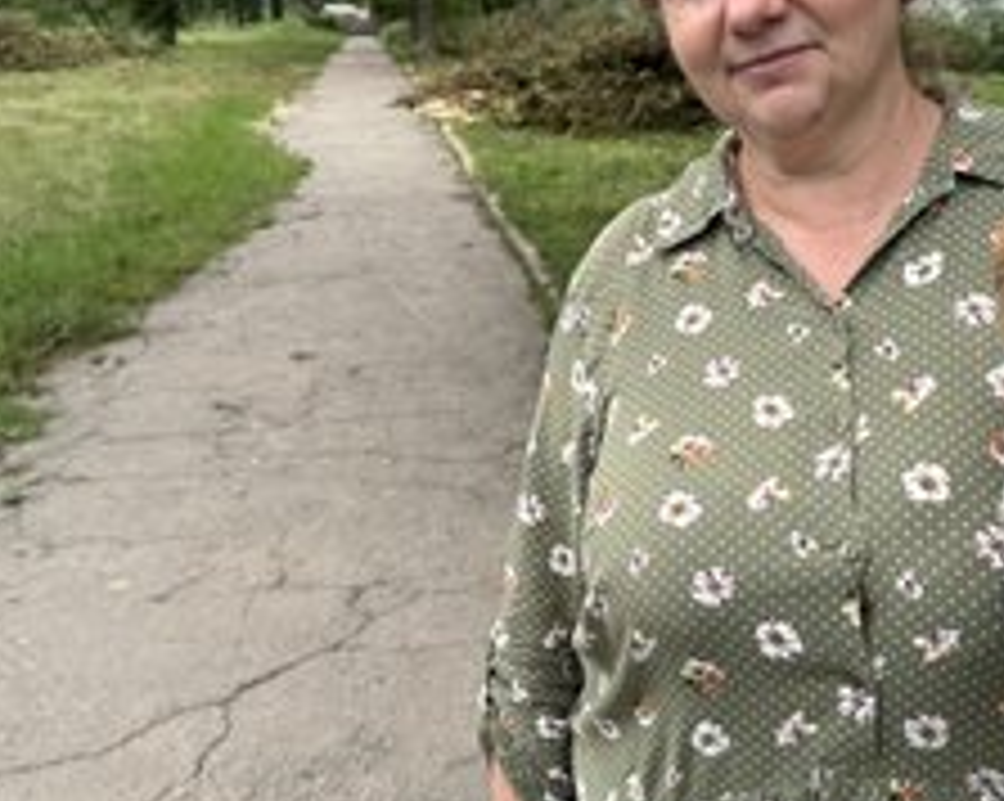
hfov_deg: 43.7
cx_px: 576
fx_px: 1247
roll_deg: +0.3
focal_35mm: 42
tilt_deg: -13.7
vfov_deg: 35.5
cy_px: 310
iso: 80
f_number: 1.78
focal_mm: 6.76
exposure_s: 1/1456
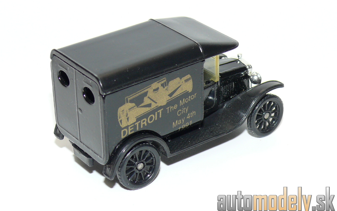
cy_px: 92
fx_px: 928
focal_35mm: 101
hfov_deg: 20.6
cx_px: 169
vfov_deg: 13.0
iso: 100
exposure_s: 1/30
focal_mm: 12.9
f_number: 4
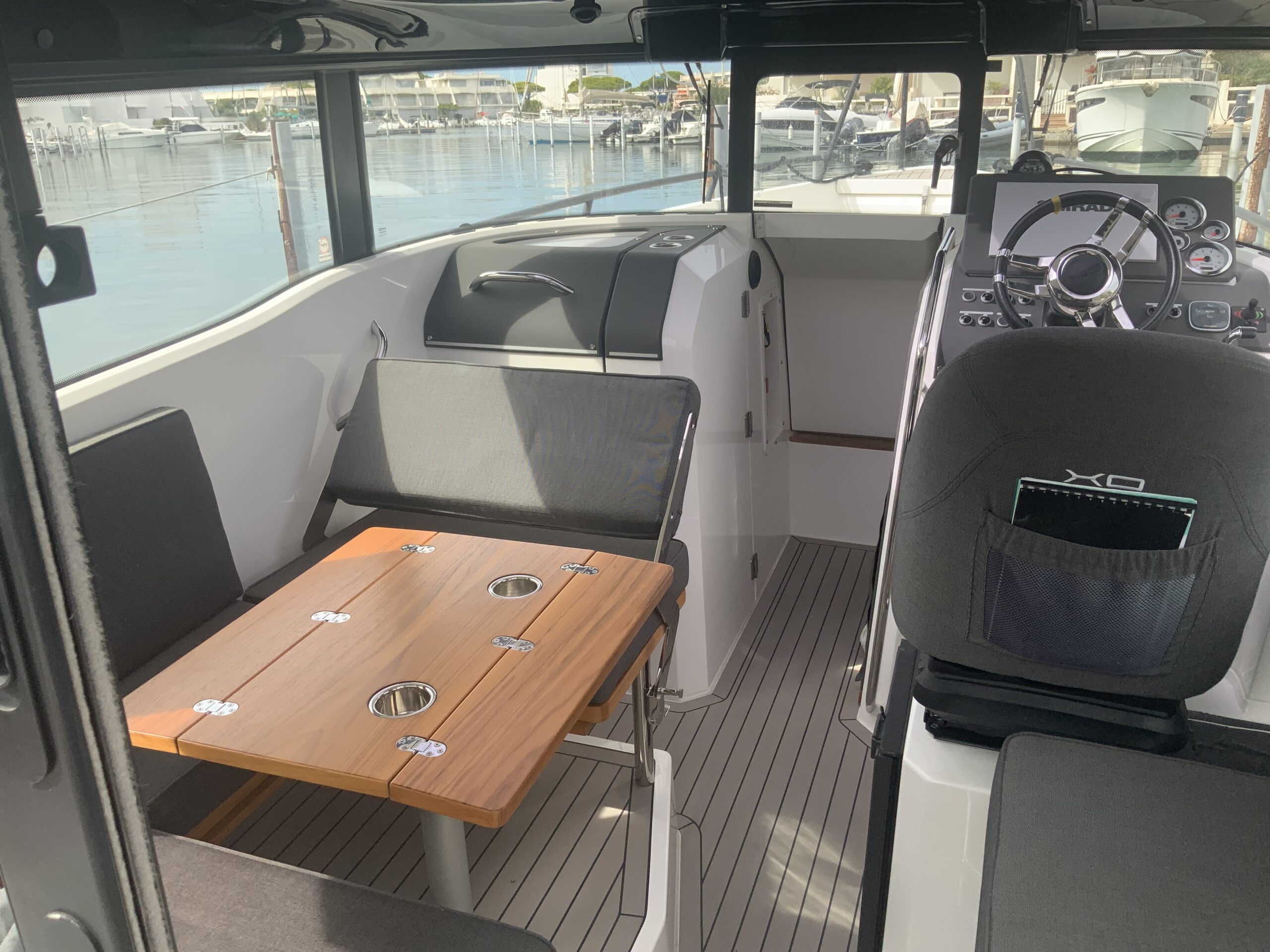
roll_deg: +0.4
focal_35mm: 29
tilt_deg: -21.2
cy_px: 476
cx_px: 635
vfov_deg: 48.2
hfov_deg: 61.7
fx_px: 1064
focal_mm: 3
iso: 16
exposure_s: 1/666
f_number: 1.8
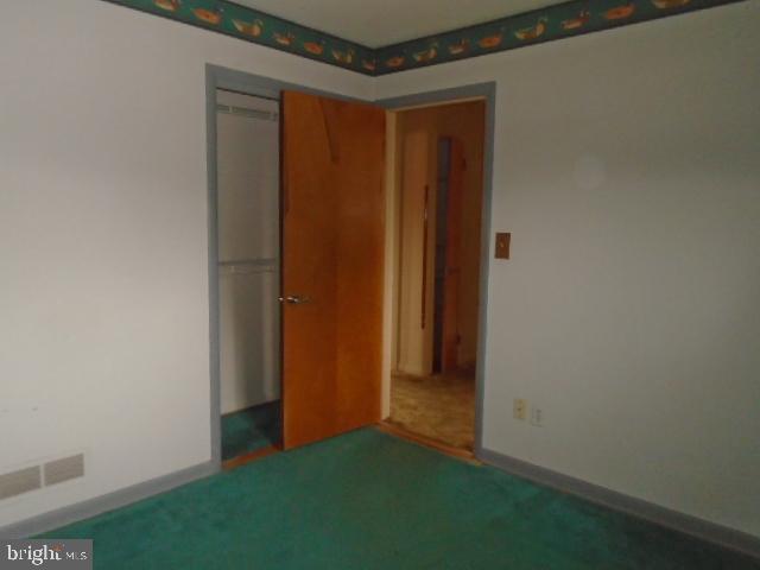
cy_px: 285
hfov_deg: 67.3
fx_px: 571
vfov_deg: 53.1
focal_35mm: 26
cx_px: 380
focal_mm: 4.6
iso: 500
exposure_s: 1/30
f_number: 3.2
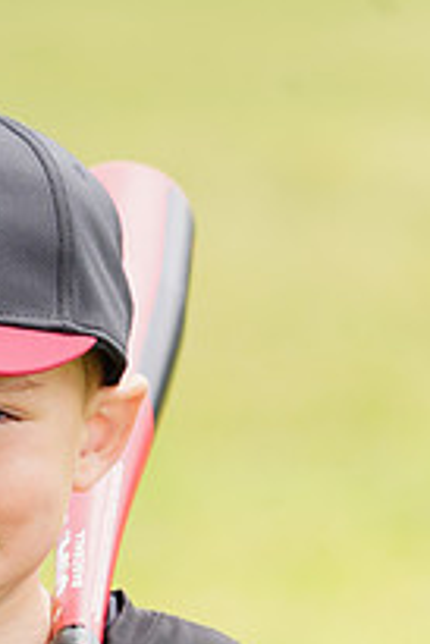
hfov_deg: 1.9
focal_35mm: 732
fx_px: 13092
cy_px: 883
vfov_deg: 2.8
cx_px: -86
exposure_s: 1/250
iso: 100
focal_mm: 259
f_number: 6.3
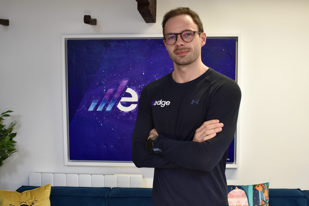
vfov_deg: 30.8
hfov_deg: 45.0
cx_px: 154
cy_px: 103
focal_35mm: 44
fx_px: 373
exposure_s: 1/50
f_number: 5.6
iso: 900
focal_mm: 29
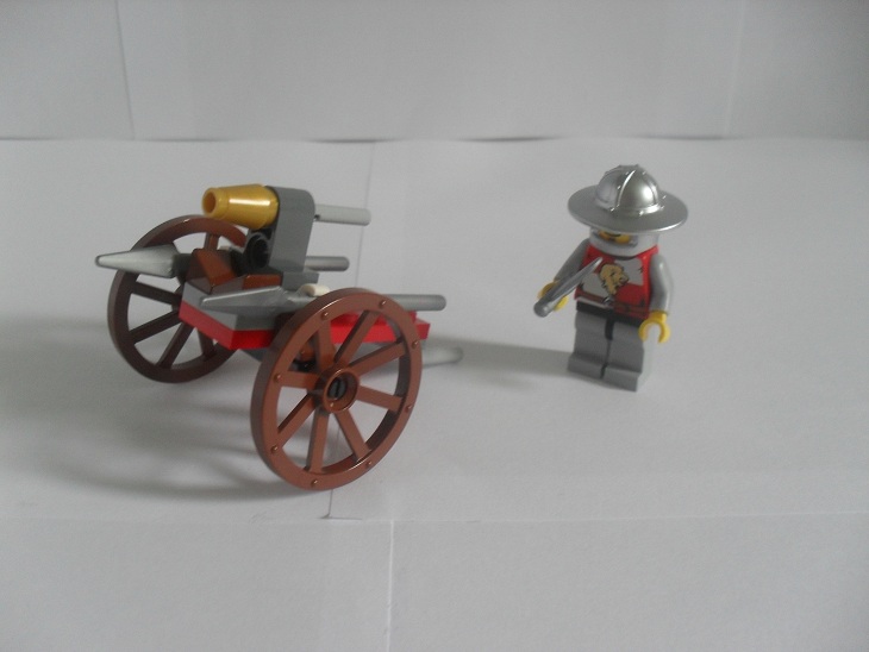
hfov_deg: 52.6
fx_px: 879
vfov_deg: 40.7
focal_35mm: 35
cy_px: 326
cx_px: 434
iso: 200
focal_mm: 6.3
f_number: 3.2
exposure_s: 1/20
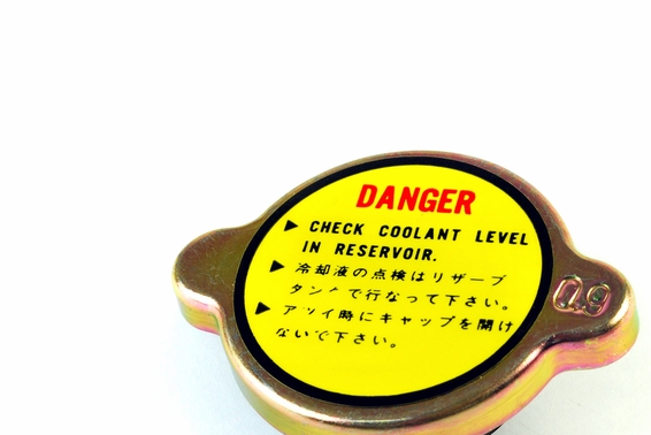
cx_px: 388
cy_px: 272
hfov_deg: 17.5
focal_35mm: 117
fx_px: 2111
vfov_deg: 11.7
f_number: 13
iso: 400
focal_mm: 55
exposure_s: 1/30
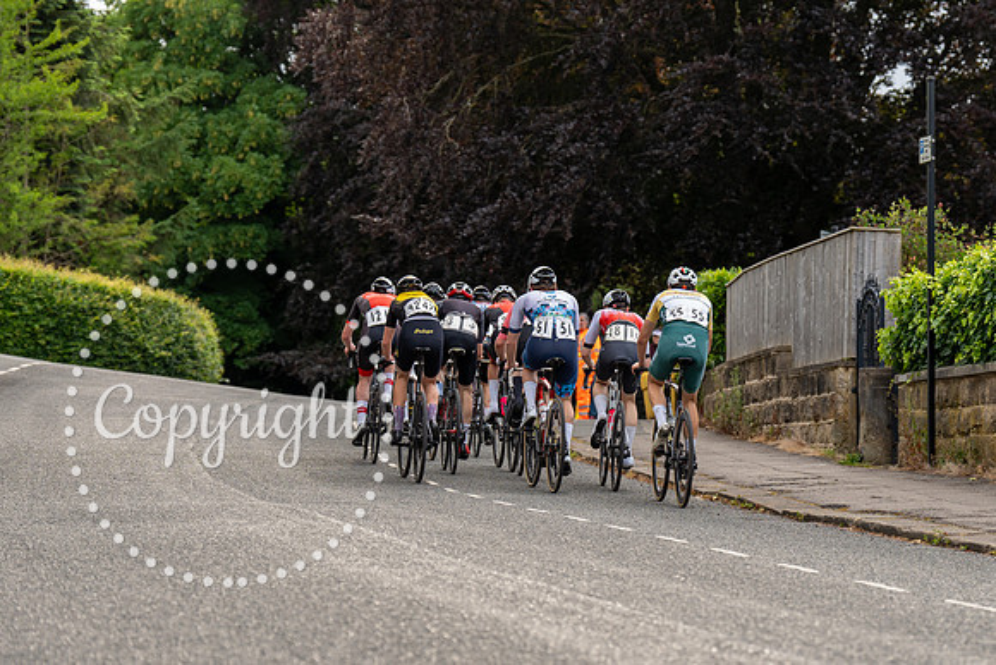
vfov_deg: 10.5
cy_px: 337
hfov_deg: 15.7
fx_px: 3613
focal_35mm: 131
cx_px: 522
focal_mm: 114
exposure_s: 1/800
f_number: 3.5
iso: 400
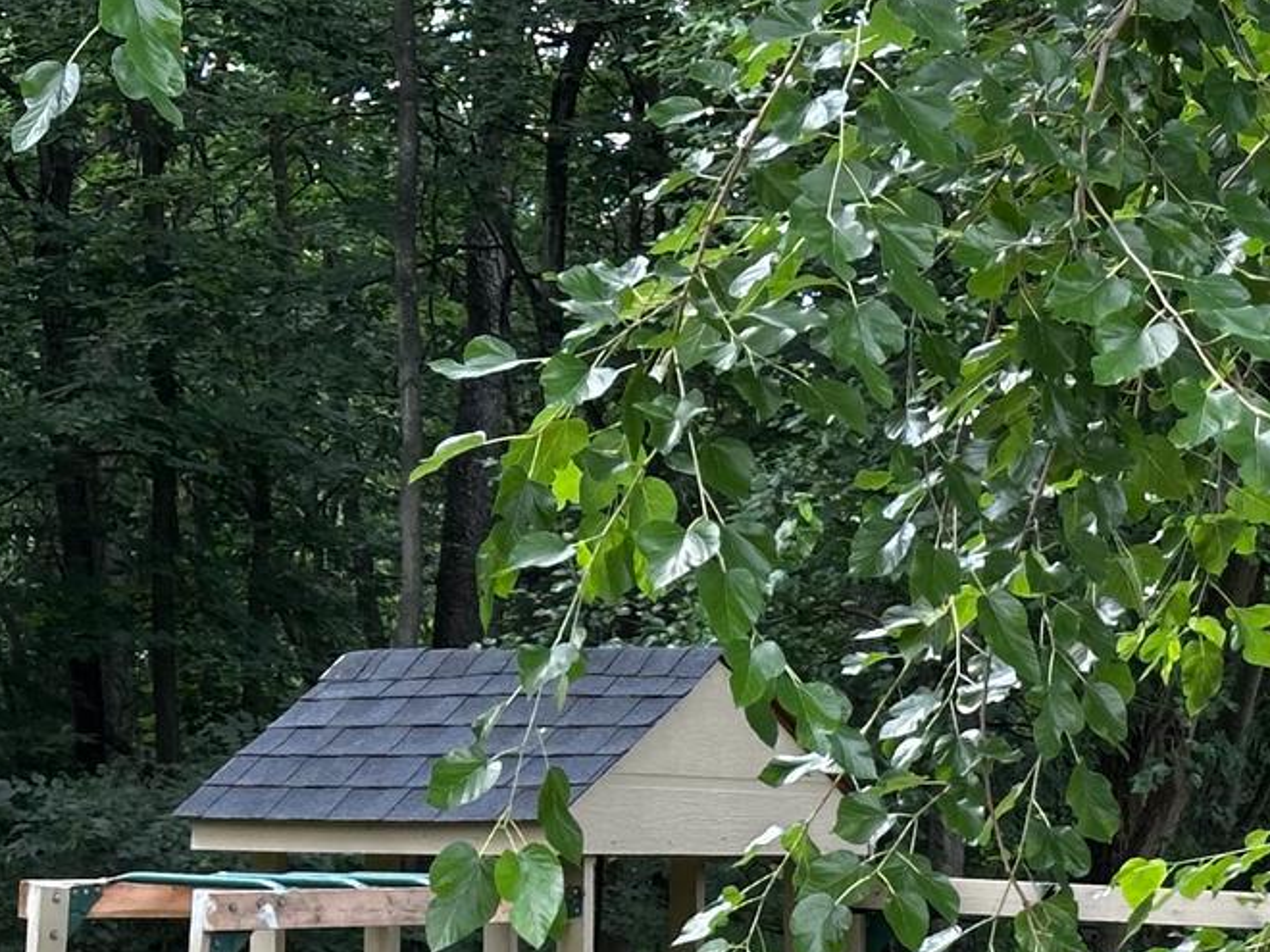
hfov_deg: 13.2
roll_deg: -2.5
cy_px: 1035
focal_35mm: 149
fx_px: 5467
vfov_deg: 9.9
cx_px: 933
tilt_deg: -2.9
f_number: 1.78
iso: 64
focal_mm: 6.86
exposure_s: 1/293
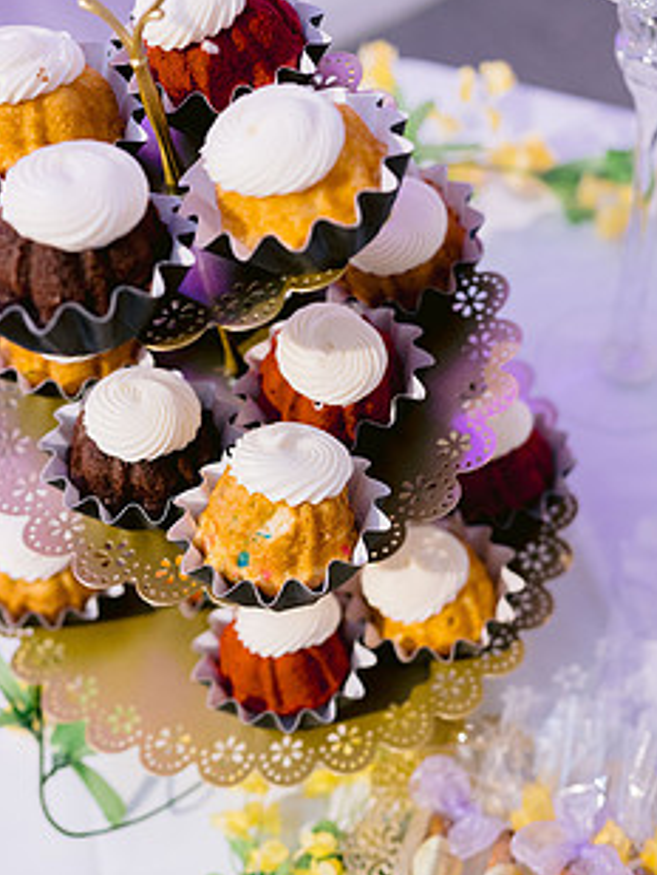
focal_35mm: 49
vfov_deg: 38.9
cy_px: 439
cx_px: 328
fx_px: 1239
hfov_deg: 29.7
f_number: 2.8
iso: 800
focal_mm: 35
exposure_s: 1/100
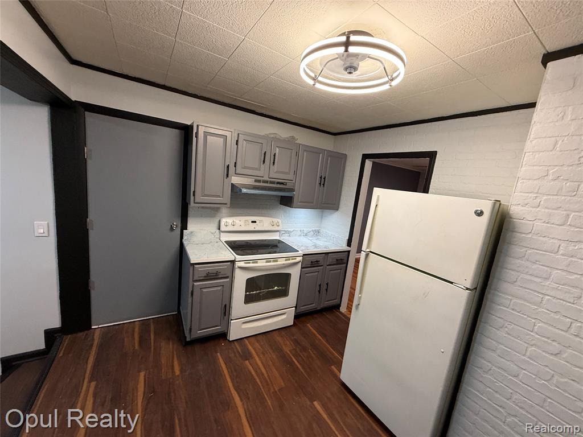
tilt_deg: -8.1
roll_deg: -7.4
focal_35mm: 14
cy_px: 218
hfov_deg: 102.1
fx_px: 236
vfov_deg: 85.7
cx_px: 292
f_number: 2.2
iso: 320
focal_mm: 2.22
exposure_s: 1/60
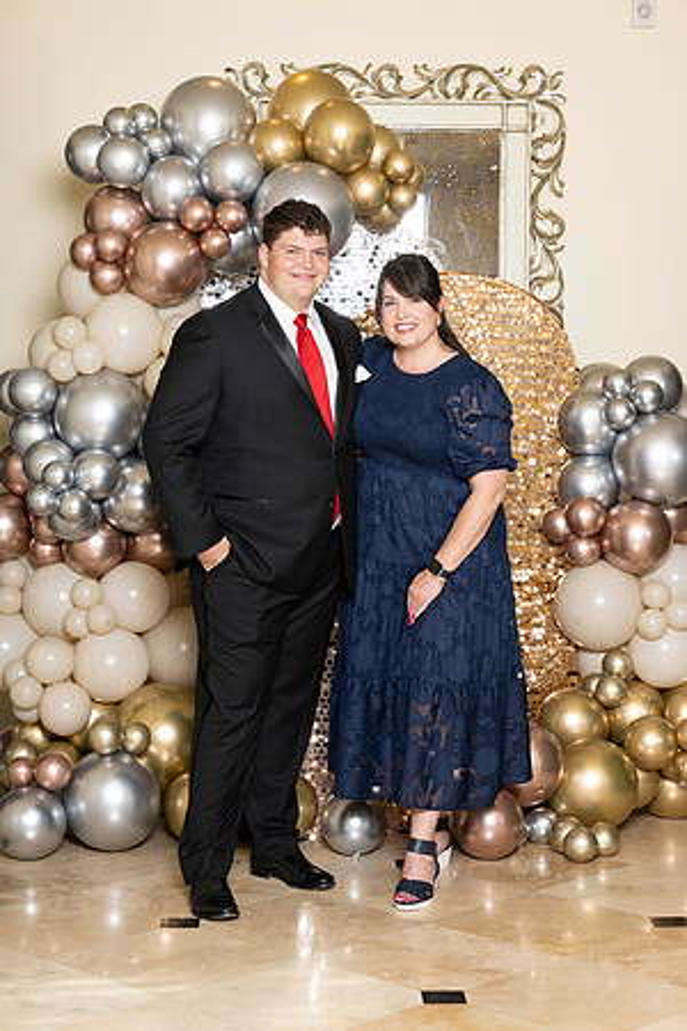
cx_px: 344
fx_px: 2004
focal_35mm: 70
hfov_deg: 19.5
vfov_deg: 28.8
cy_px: 516
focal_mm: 70
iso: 250
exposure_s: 1/200
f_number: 5.6
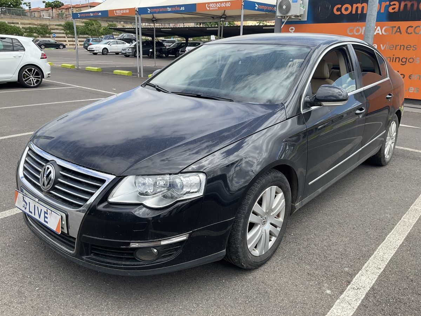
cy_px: 158
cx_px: 210
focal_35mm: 29
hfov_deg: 61.7
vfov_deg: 48.2
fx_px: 353
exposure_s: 1/944
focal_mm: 3
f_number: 1.8
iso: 25
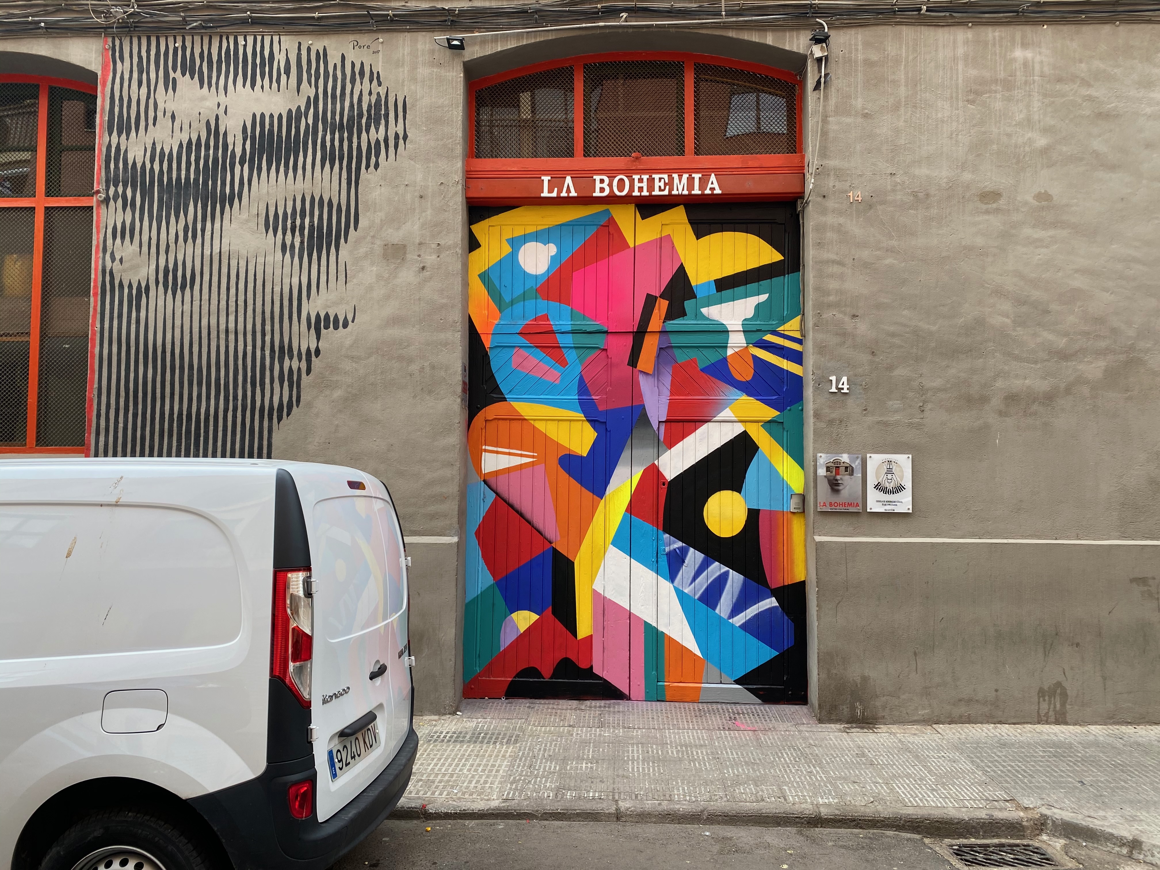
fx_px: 871
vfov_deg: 53.1
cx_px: 580
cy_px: 435
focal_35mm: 26
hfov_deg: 67.3
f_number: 1.8
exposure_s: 1/249
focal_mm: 4.25
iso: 32
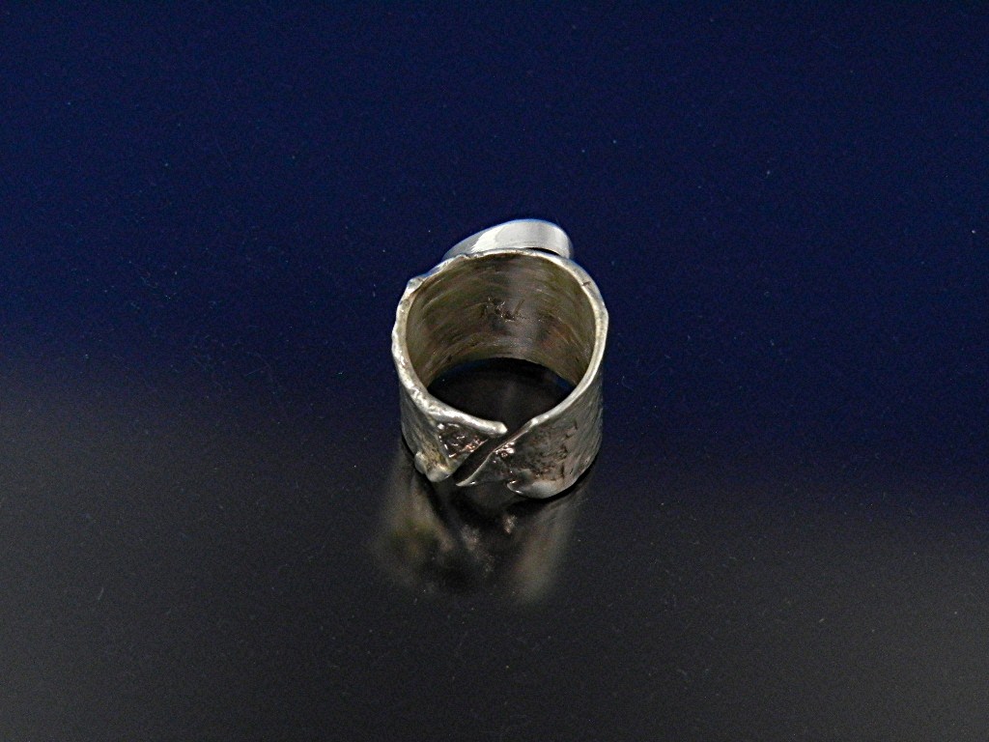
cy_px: 371
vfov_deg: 21.6
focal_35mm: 68
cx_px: 494
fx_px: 1943
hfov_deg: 28.6
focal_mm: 12.2
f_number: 8.2
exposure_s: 1/30
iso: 800
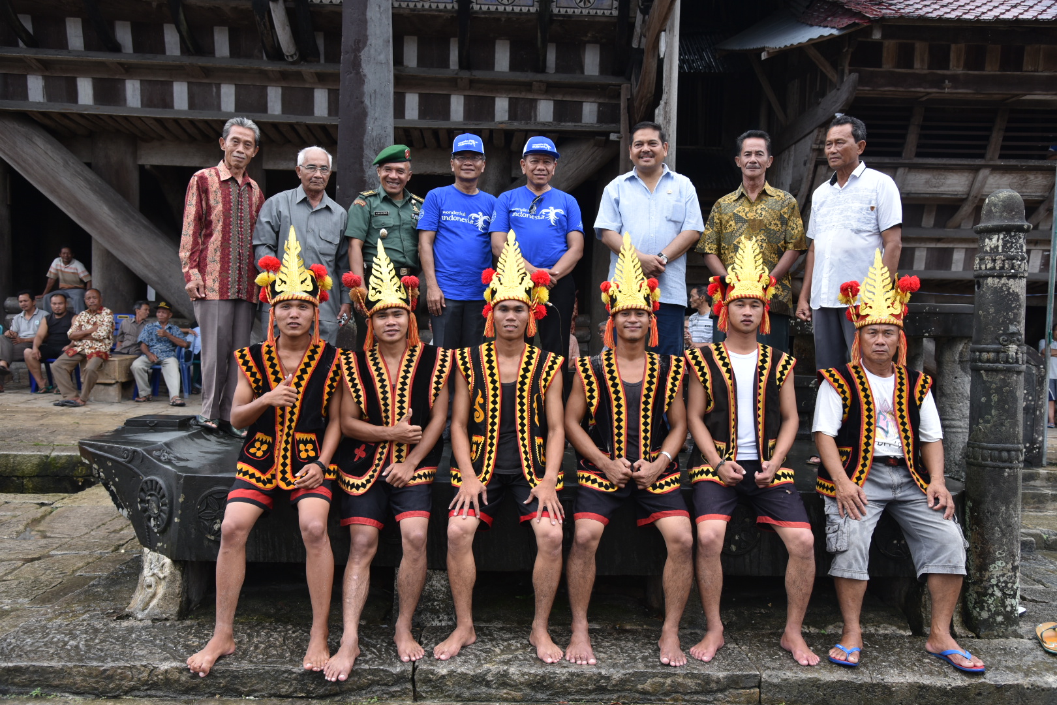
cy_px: 352
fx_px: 939
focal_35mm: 32
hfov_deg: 58.7
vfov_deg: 41.1
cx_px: 528
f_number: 5
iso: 220
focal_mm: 32
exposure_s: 1/200
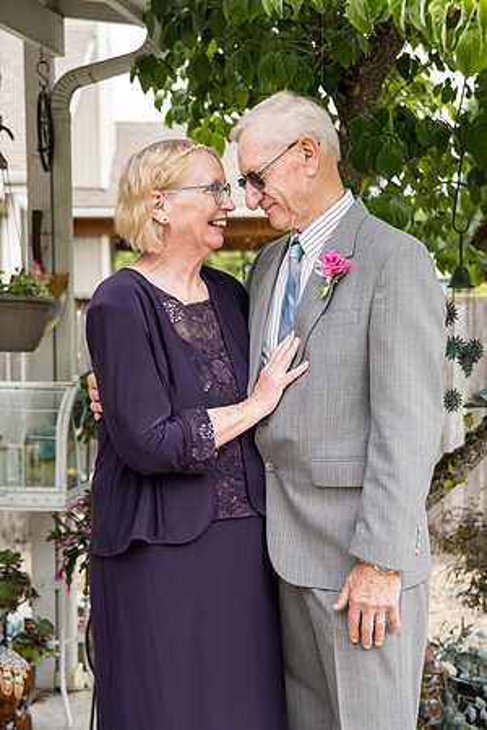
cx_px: 244
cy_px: 365
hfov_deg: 19.5
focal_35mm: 70
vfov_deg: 28.8
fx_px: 1420
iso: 400
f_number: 5
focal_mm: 70
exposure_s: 1/500
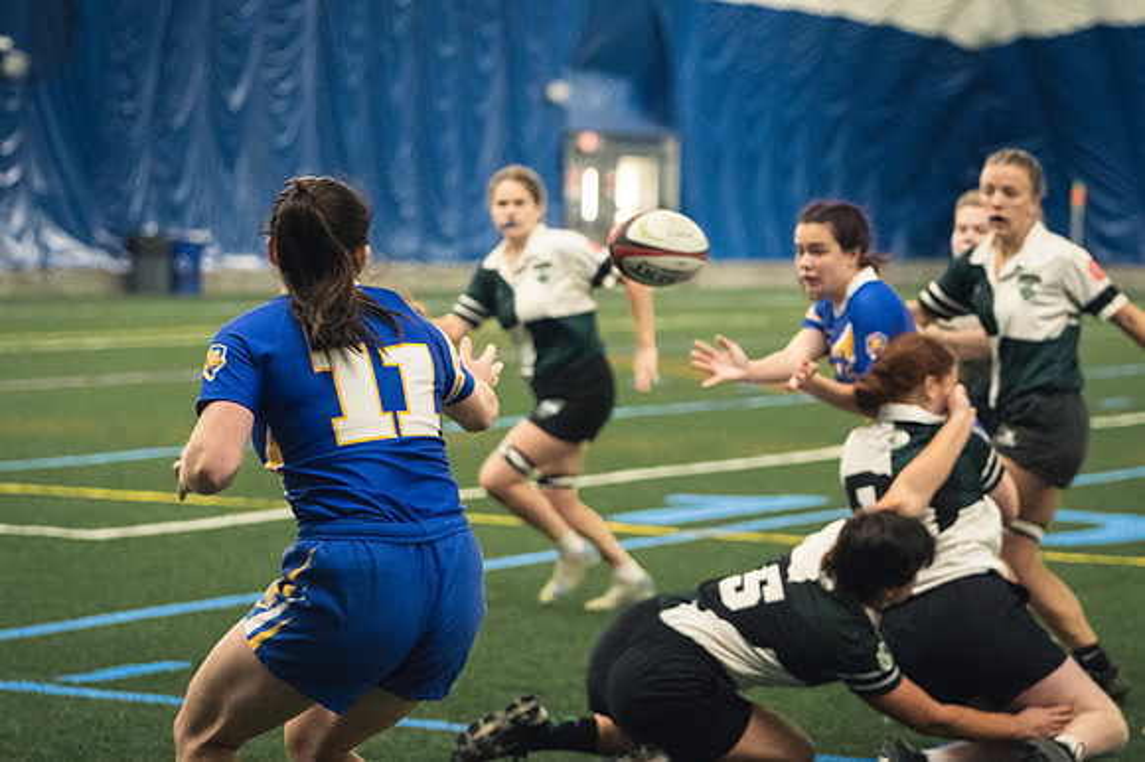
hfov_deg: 15.2
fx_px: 4291
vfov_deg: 10.1
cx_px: 572
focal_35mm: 135
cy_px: 381
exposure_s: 1/500
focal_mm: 90
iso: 7200
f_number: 2.8
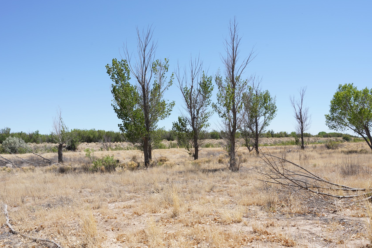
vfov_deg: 40.0
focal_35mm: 33
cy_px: 133
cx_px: 175
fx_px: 341
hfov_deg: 57.2
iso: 100
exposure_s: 1/100
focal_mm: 28
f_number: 13
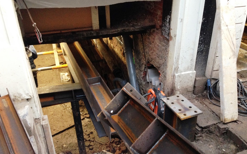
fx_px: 242
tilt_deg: -30.9
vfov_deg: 35.3
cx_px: 122
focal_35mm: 36
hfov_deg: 54.0
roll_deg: +2.4
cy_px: 82
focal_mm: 4.12
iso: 200
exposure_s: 1/20
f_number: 2.4
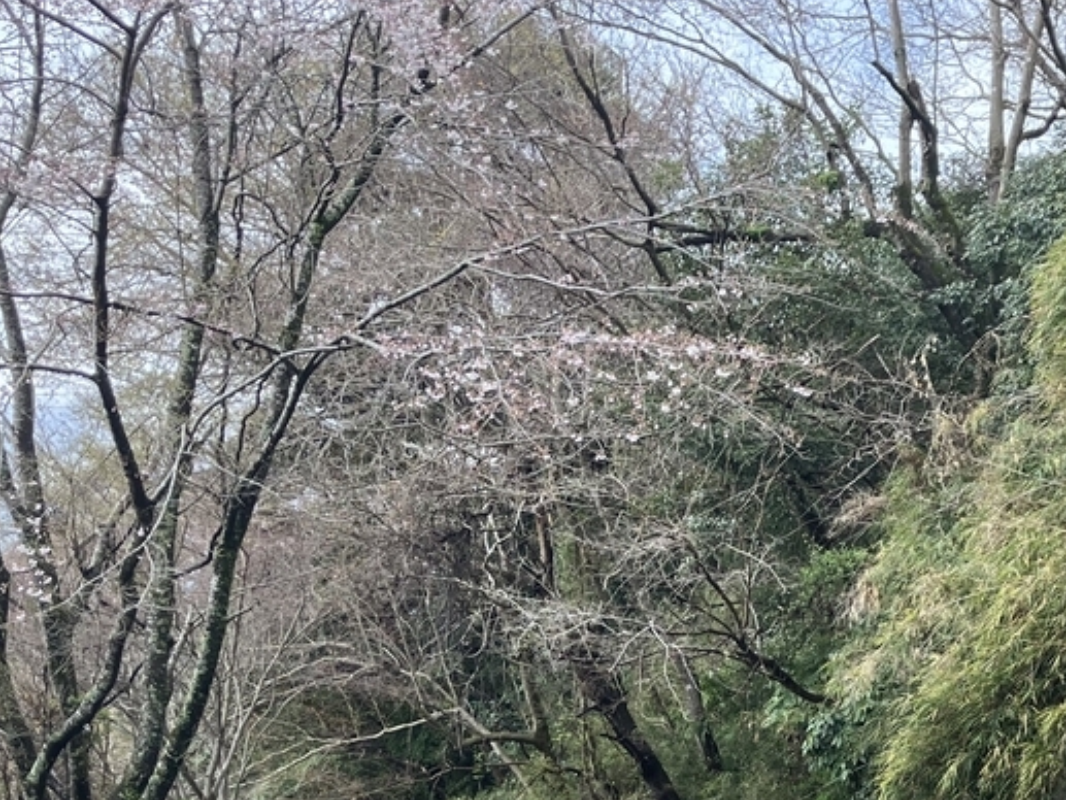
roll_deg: -2.3
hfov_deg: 28.8
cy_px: 856
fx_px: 2002
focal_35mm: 65
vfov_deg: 21.5
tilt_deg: -7.5
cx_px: 924
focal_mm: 3.99
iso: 32
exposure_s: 1/337
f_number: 1.8
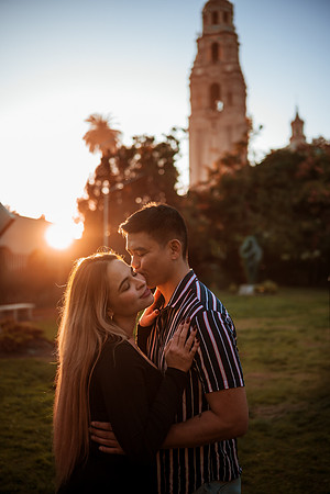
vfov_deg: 54.4
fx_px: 481
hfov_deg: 37.9
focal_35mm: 35
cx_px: 165
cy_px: 247
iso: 100
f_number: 1.8
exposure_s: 1/400
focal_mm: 35
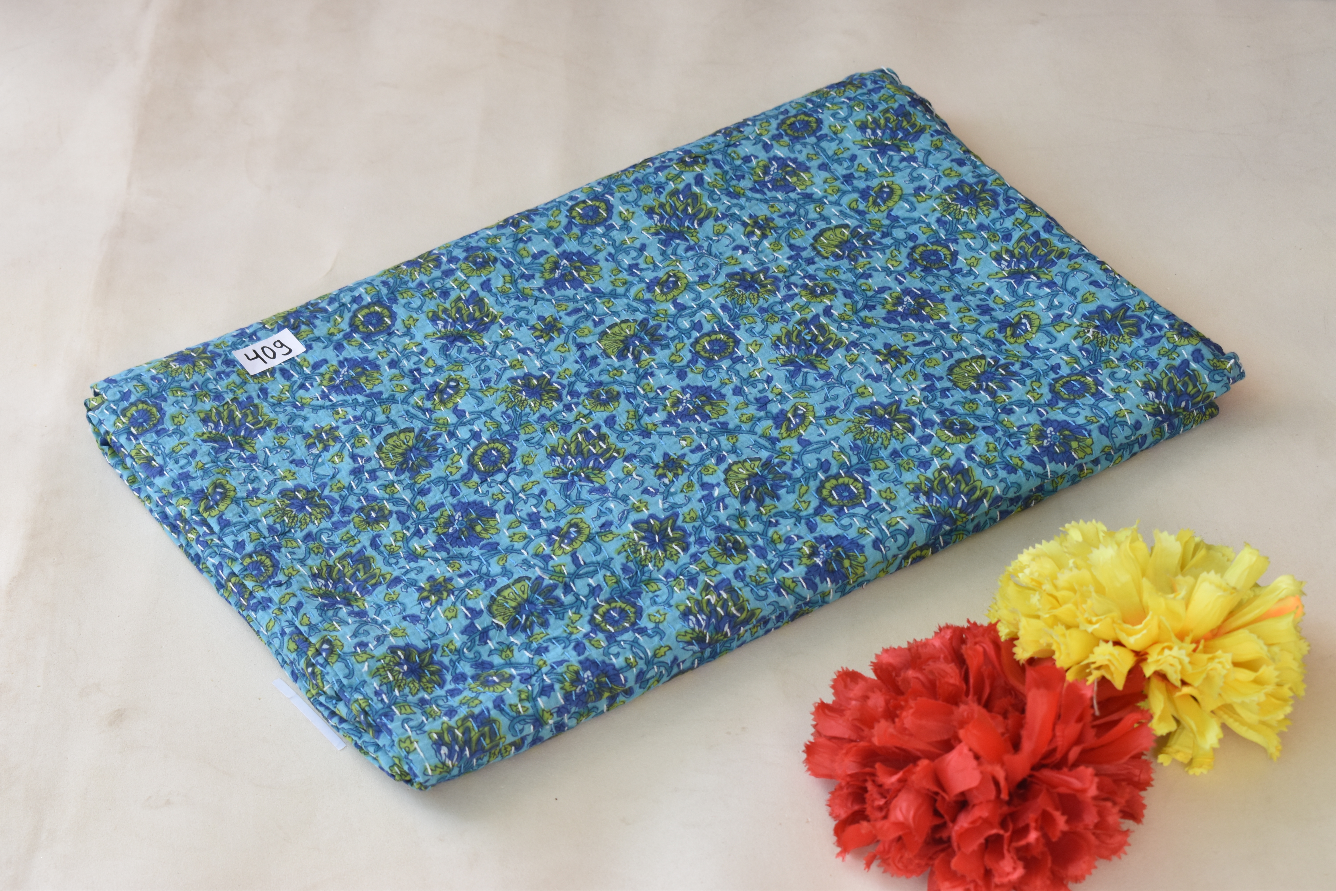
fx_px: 2894
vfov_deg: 17.5
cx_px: 668
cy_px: 446
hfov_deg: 26.0
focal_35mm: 78
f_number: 5.6
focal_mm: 52
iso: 320
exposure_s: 1/100
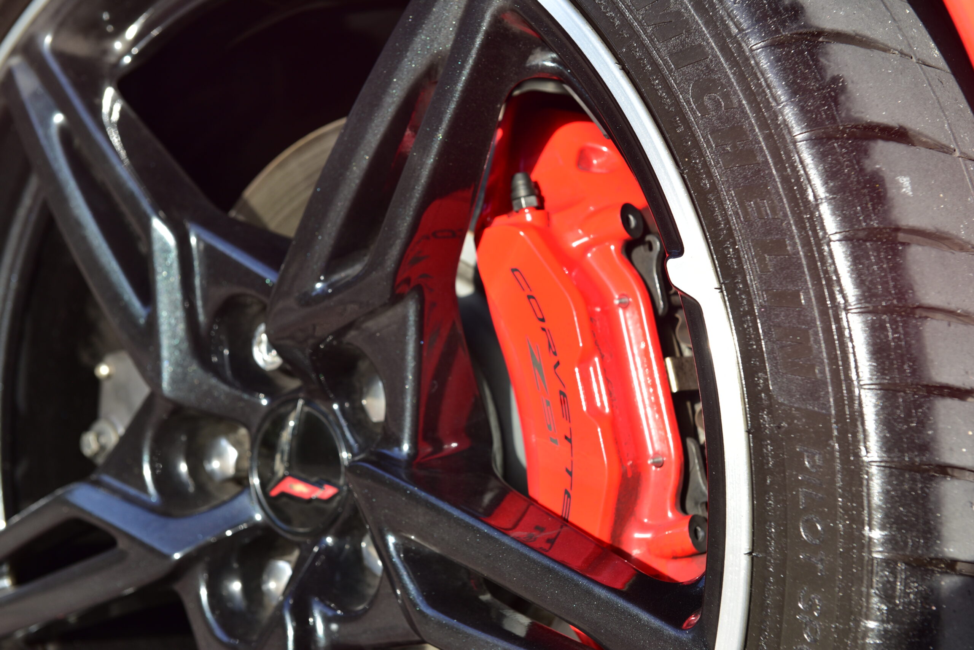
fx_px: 1895
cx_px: 487
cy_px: 325
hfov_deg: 28.8
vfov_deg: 19.5
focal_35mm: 70
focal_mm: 70
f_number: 8
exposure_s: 1/200
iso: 400
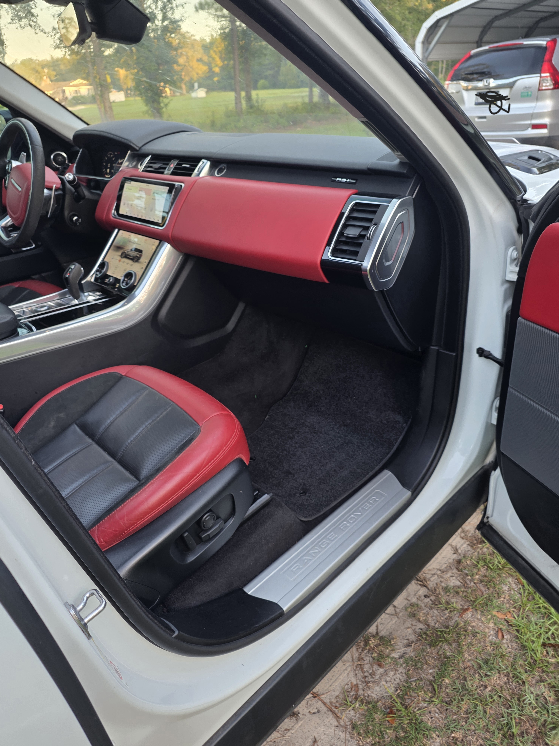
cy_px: 373
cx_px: 280
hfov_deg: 58.9
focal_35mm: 23
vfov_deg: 73.9
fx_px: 495
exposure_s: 1/50.3
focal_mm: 6.25
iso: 40
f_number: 1.7
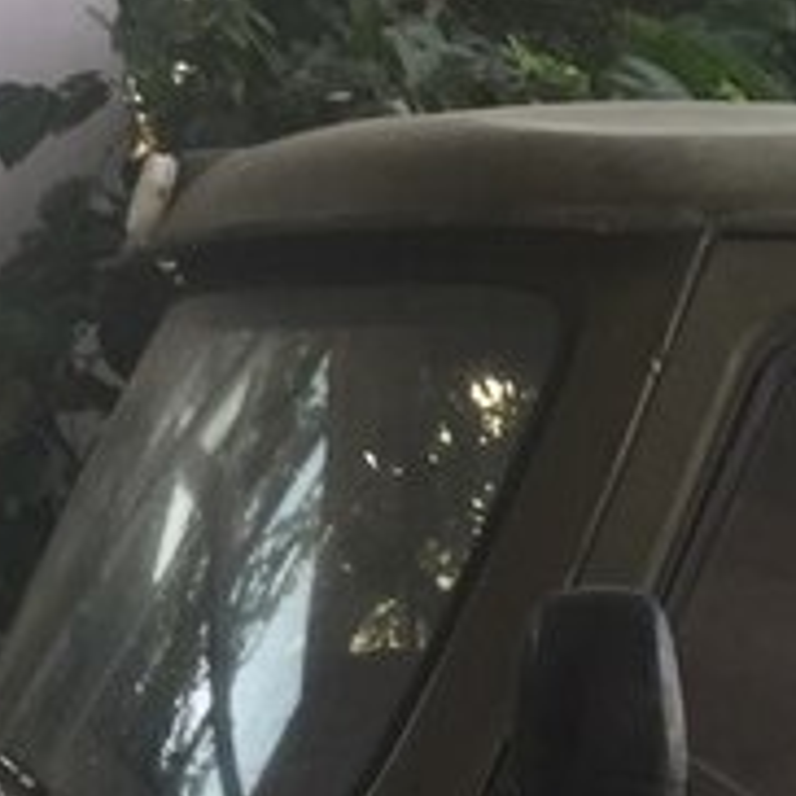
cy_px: 1047
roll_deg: -1.9
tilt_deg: -11.8
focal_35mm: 93
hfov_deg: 16.2
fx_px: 2419
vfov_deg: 17.5
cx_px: 1373
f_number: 2.2
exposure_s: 1/100
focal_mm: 4.15
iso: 40
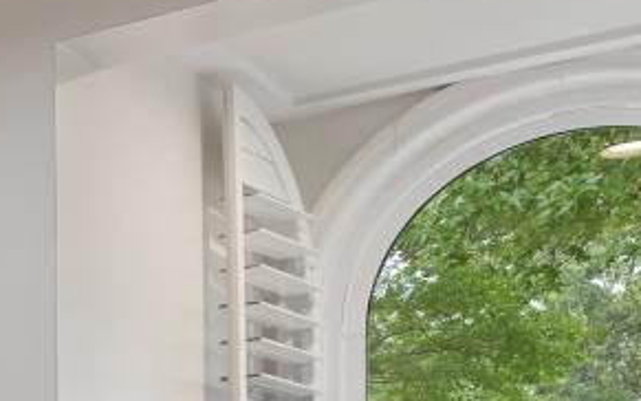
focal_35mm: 84
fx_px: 1468
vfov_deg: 14.5
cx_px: -703
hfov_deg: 16.9
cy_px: 610
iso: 1250
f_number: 5.6
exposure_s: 1/320
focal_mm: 16
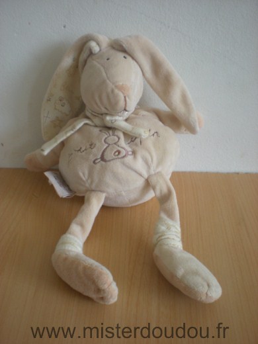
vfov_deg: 49.0
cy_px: 172
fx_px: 378
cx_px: 129
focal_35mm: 38
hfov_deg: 37.7
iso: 181
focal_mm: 6.3
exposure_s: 1/66.6
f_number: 3.1
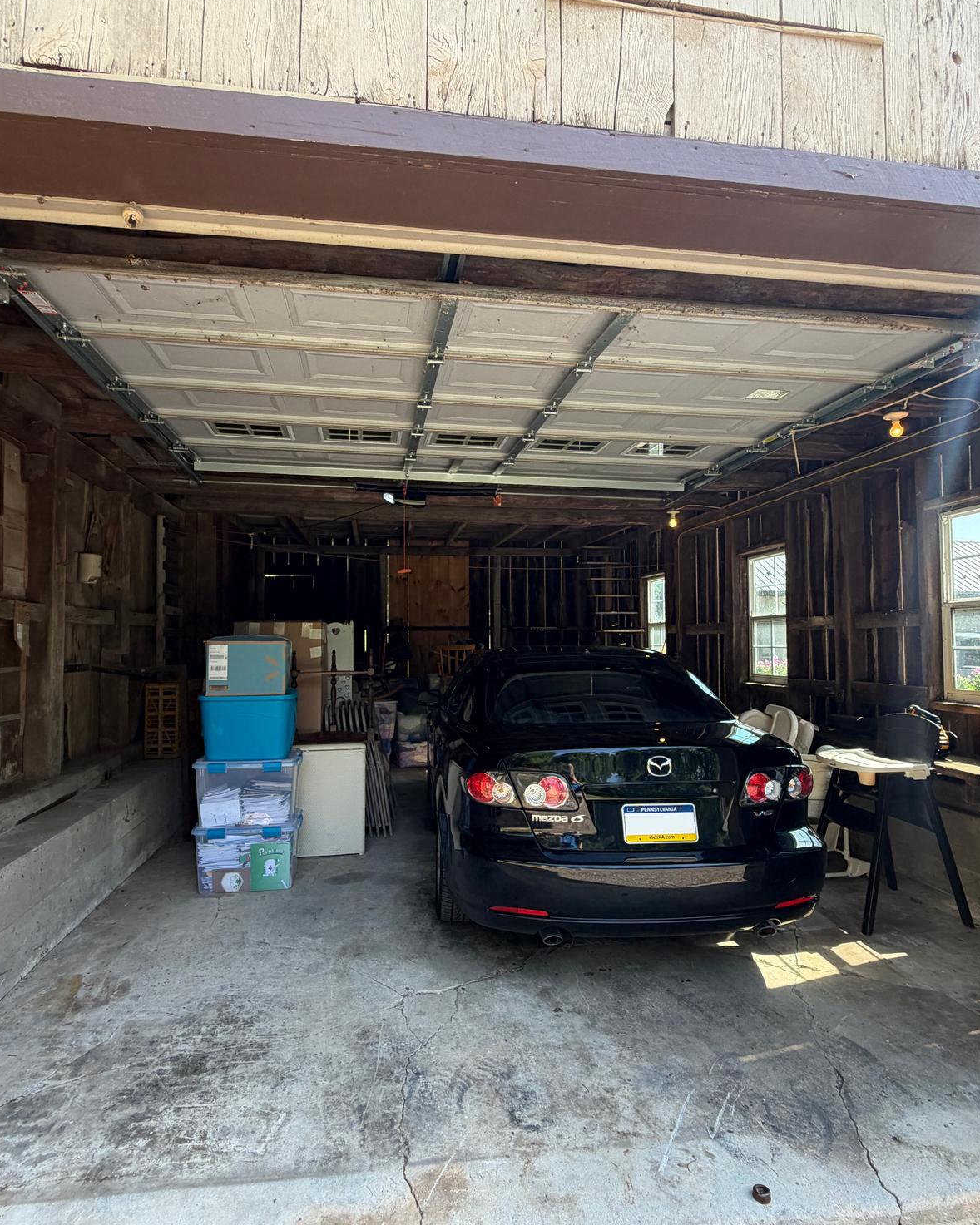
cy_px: 626
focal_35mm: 19
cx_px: 470
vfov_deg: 83.3
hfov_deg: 70.8
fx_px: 689
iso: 64
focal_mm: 2.22
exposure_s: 1/138
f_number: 2.2
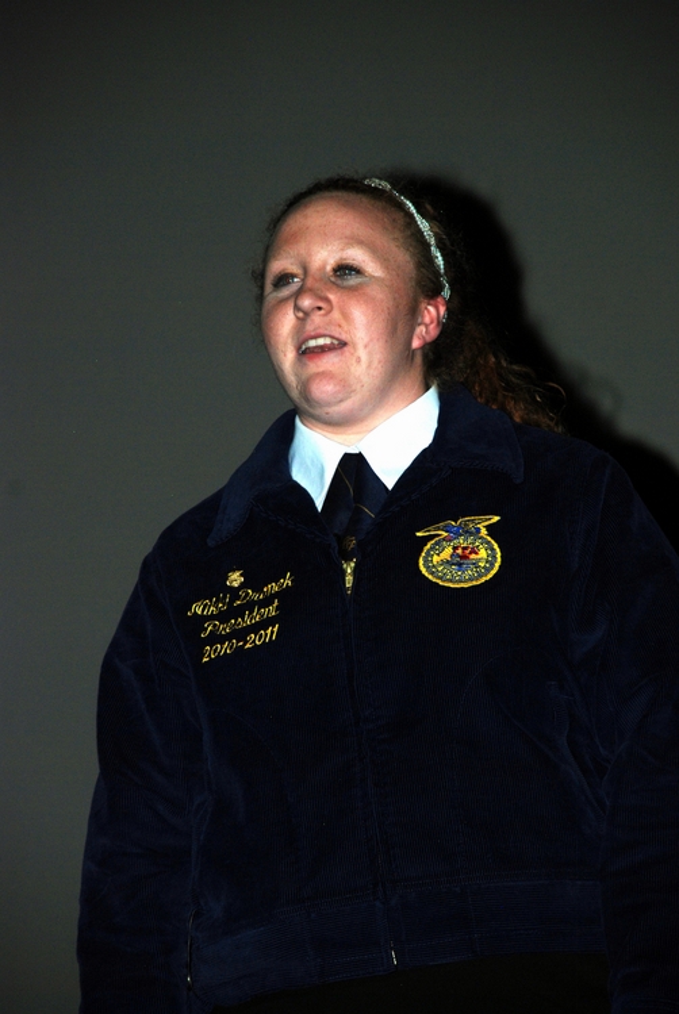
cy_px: 507
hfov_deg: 6.8
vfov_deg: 10.1
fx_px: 5713
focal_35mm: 202
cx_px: 340
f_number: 5.6
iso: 220
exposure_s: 1/60
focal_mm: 135
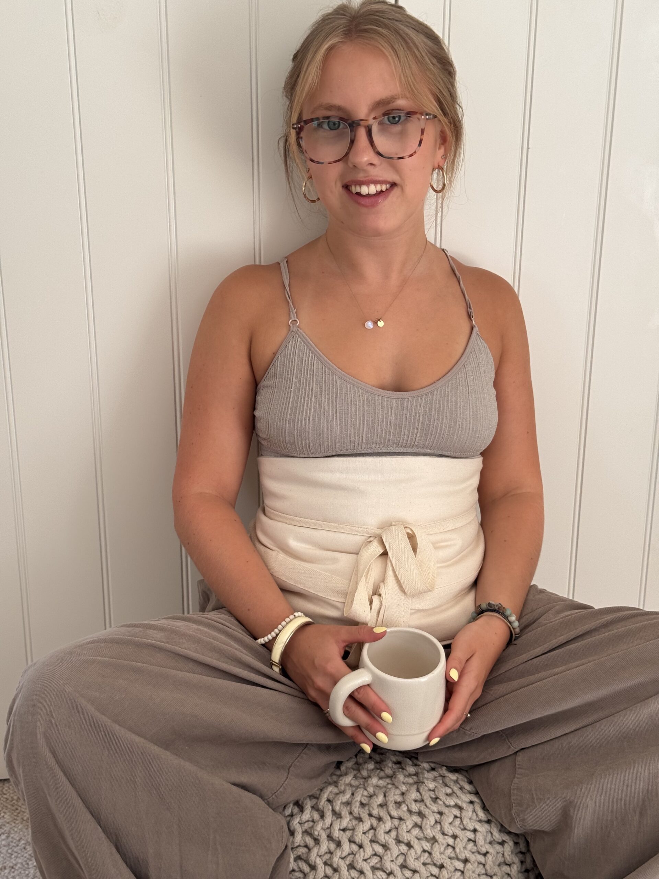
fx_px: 1218
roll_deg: -0.2
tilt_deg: -19.5
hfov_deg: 30.3
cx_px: 330
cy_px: 440
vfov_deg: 39.7
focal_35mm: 48
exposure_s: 1/224
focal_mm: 6.76
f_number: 1.78
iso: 64
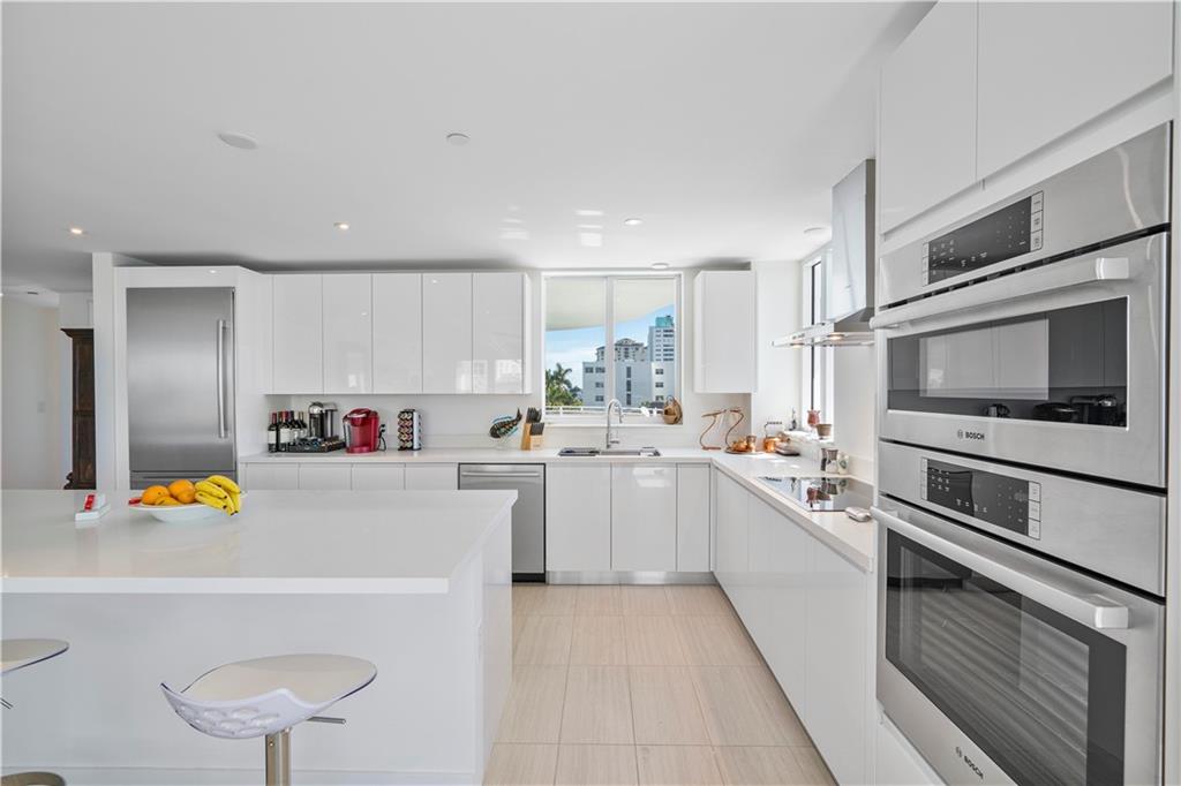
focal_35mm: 16
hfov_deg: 96.8
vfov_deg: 73.7
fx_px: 525
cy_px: 393
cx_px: 590
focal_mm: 16
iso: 250
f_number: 9.5
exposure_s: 1/45
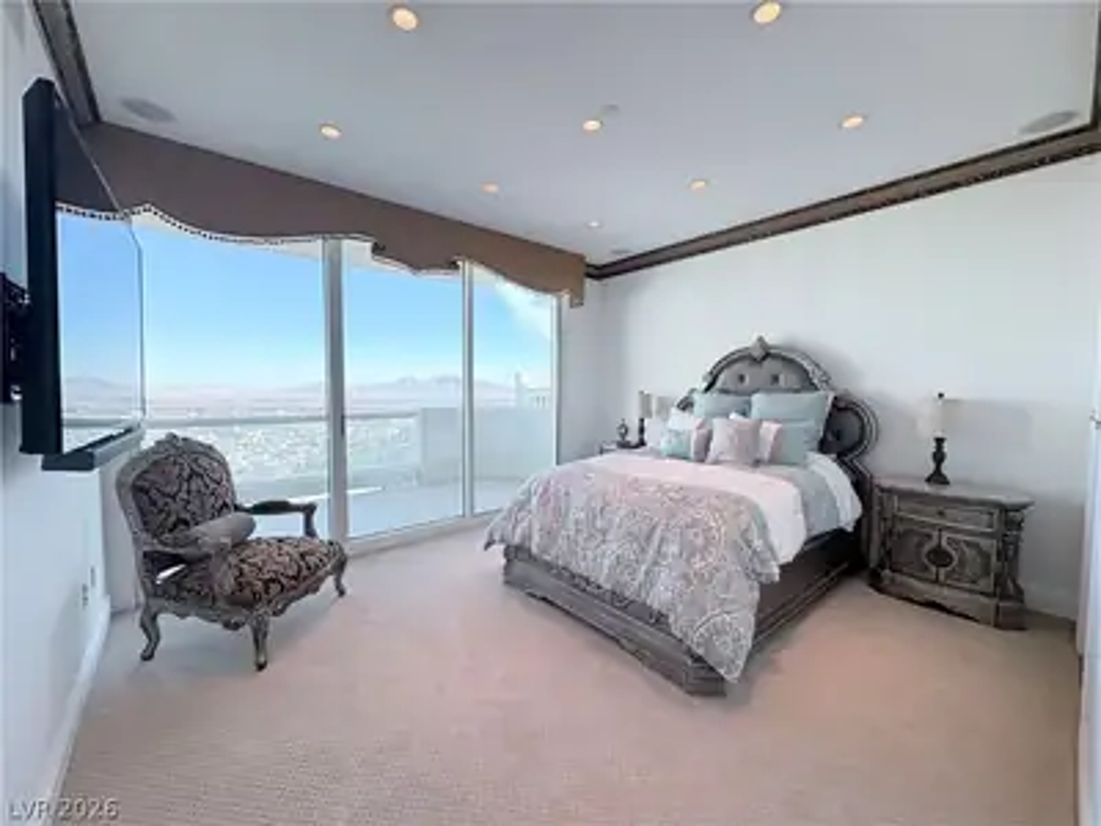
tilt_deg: -2.7
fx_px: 445
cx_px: 550
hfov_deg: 102.1
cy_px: 413
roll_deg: -0.2
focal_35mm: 14
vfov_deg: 85.7
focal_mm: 2.22
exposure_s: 1/120
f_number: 2.2
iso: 80
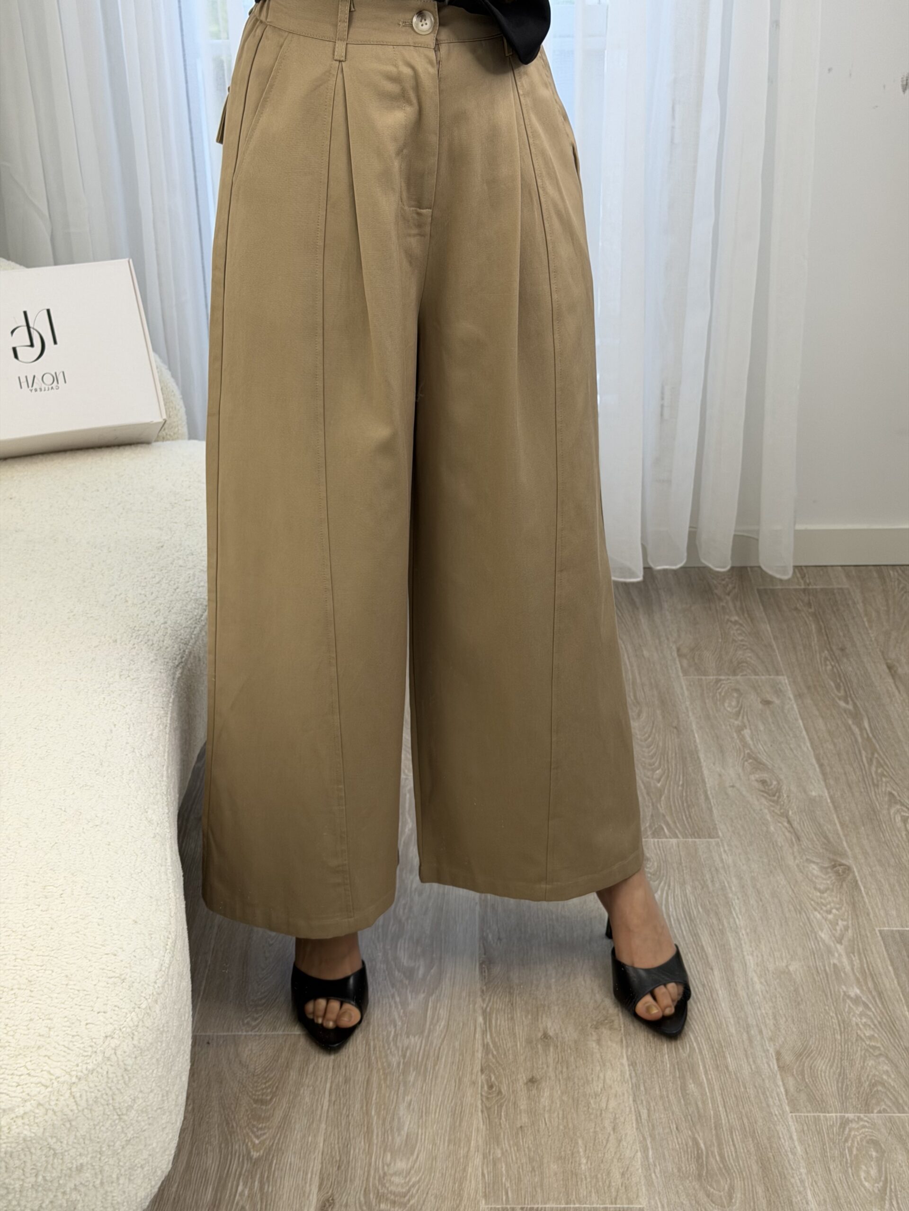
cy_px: 606
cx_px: 454
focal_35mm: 48
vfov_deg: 39.7
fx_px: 1681
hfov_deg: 30.3
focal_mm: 6.76
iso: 50
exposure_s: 1/50
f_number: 1.78
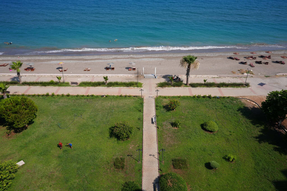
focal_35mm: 28
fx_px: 223
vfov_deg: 46.4
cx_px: 144
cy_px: 96
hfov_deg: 65.5
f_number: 10
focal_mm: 28
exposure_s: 1/200
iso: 100
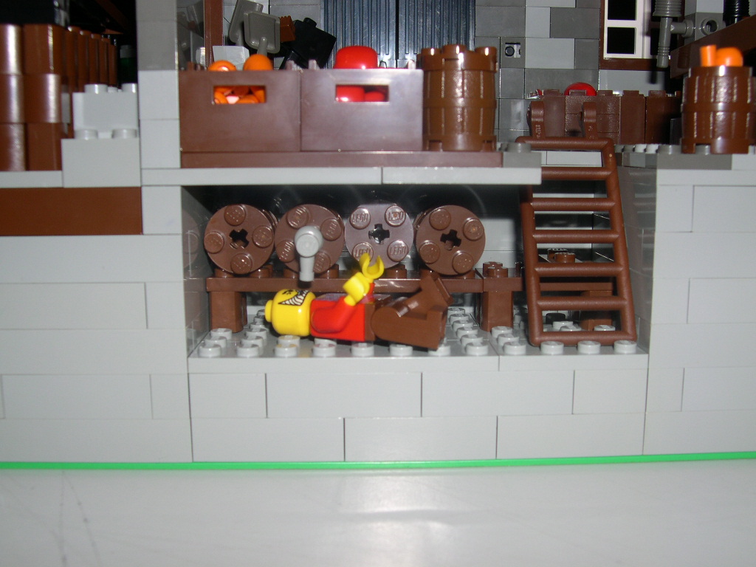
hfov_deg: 49.0
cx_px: 378
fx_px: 830
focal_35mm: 38
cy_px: 284
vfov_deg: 37.7
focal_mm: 8
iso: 100
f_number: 7.6
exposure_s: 1/60
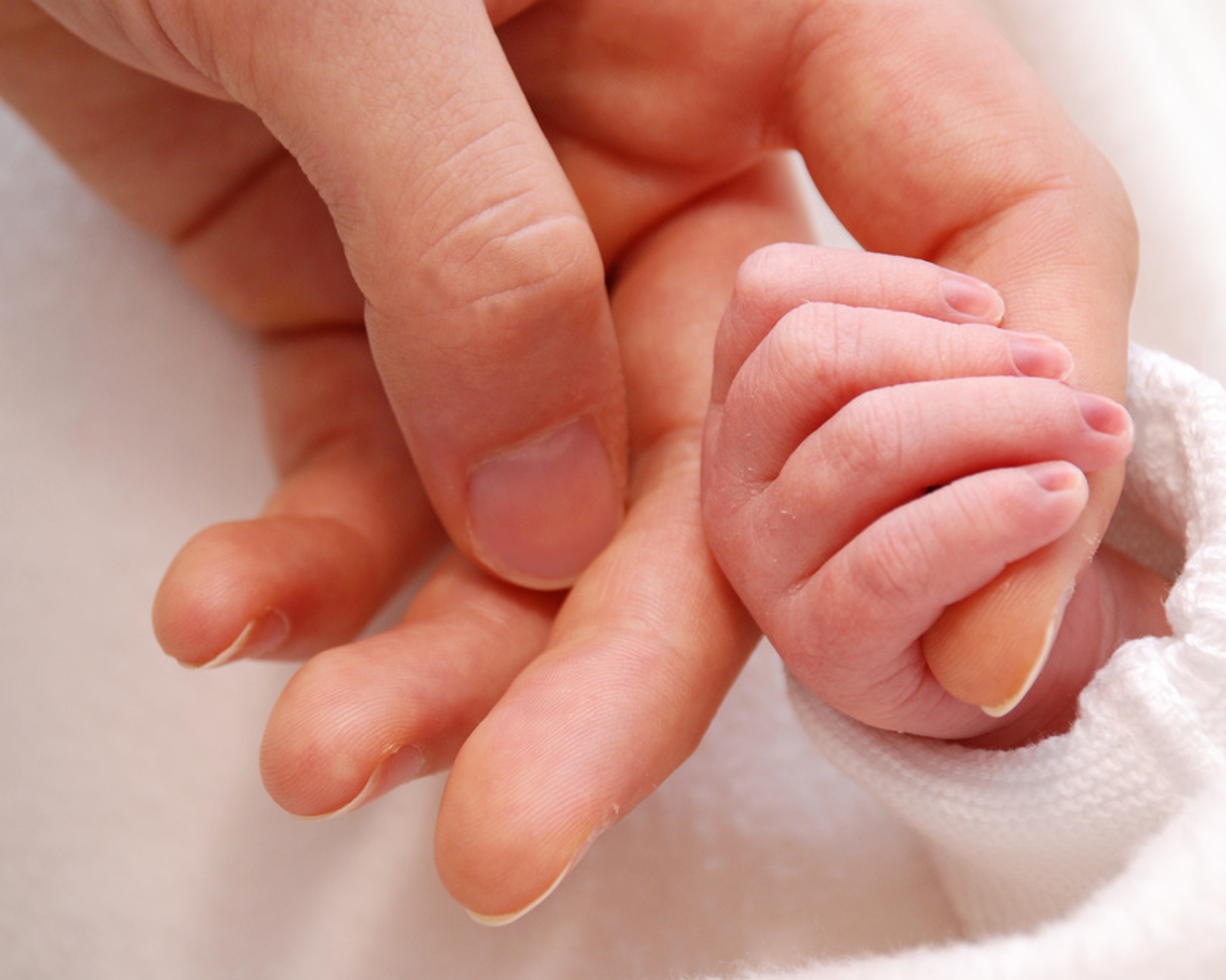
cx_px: 645
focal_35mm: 145
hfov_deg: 13.3
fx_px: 5245
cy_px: 490
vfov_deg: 10.7
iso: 400
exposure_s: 1/200
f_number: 5.6
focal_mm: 85
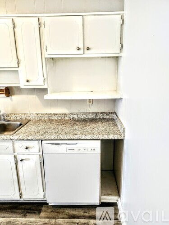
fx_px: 150
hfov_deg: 58.9
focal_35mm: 23
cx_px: 84
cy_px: 112
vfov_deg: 73.9
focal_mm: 5.54
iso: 500
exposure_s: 1/120
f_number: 1.8
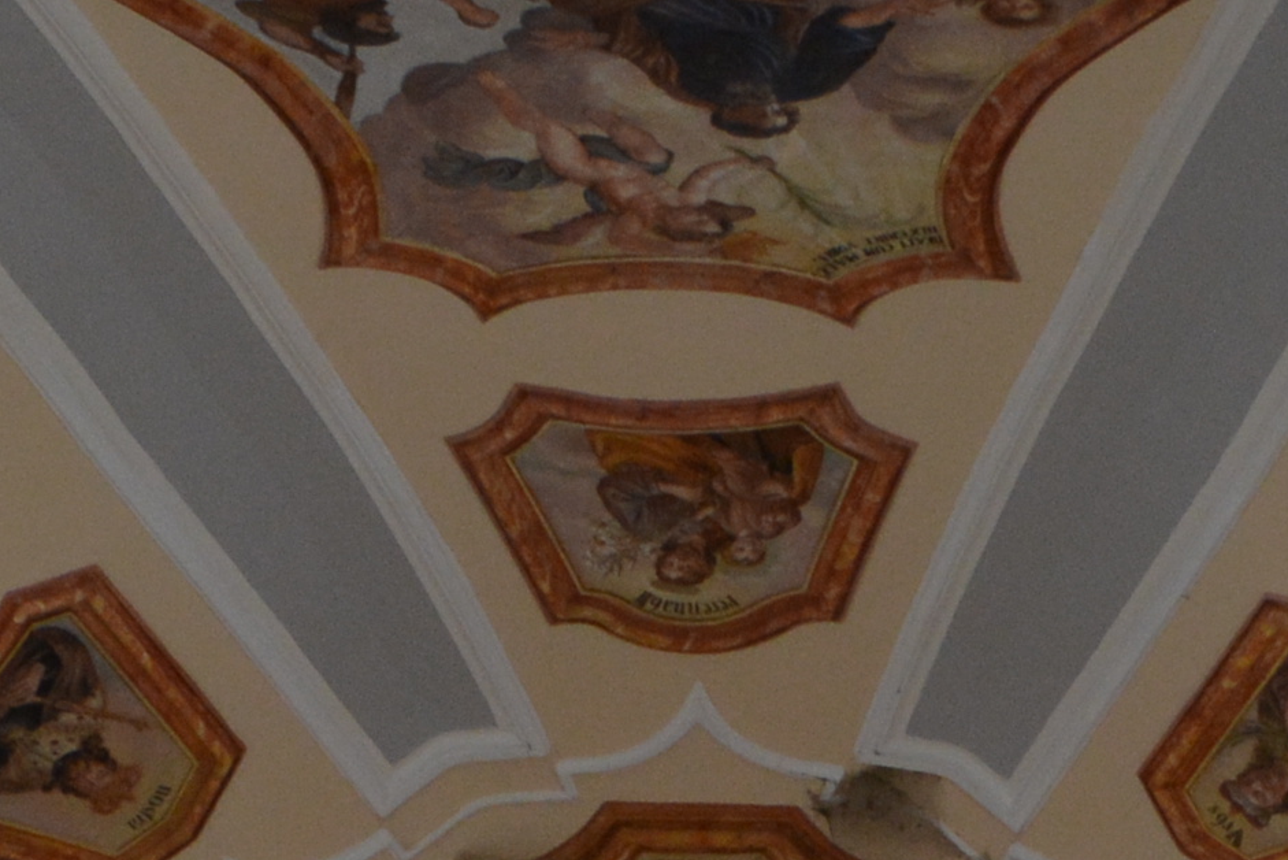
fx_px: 4616
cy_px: 1813
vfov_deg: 9.8
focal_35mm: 129
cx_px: 635
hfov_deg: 15.9
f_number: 3.5
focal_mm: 18
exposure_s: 1/30
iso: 900
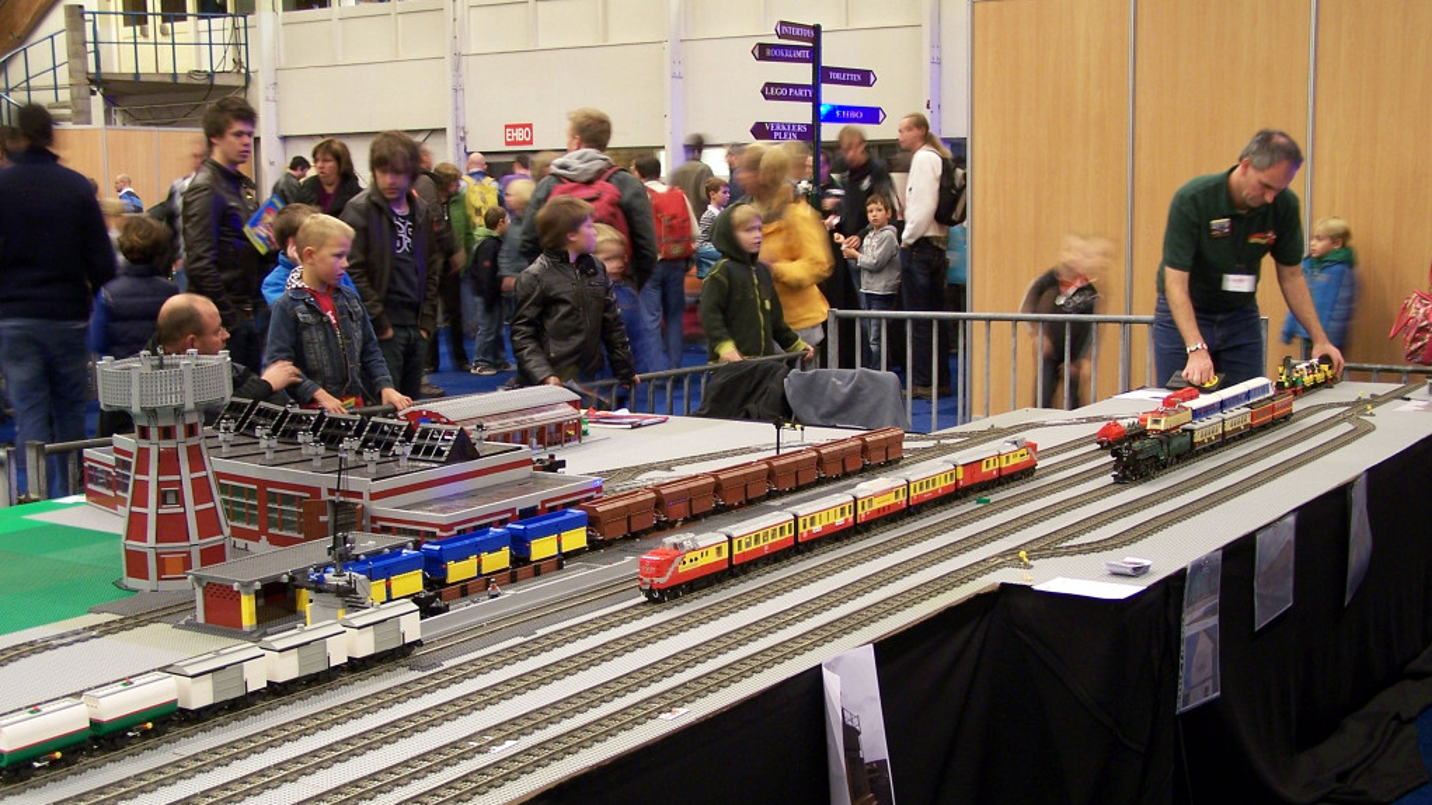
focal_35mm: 47
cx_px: 717
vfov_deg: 25.4
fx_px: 1784
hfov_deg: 43.7
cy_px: 480
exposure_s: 1/2
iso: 80
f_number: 2.9
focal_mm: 7.1
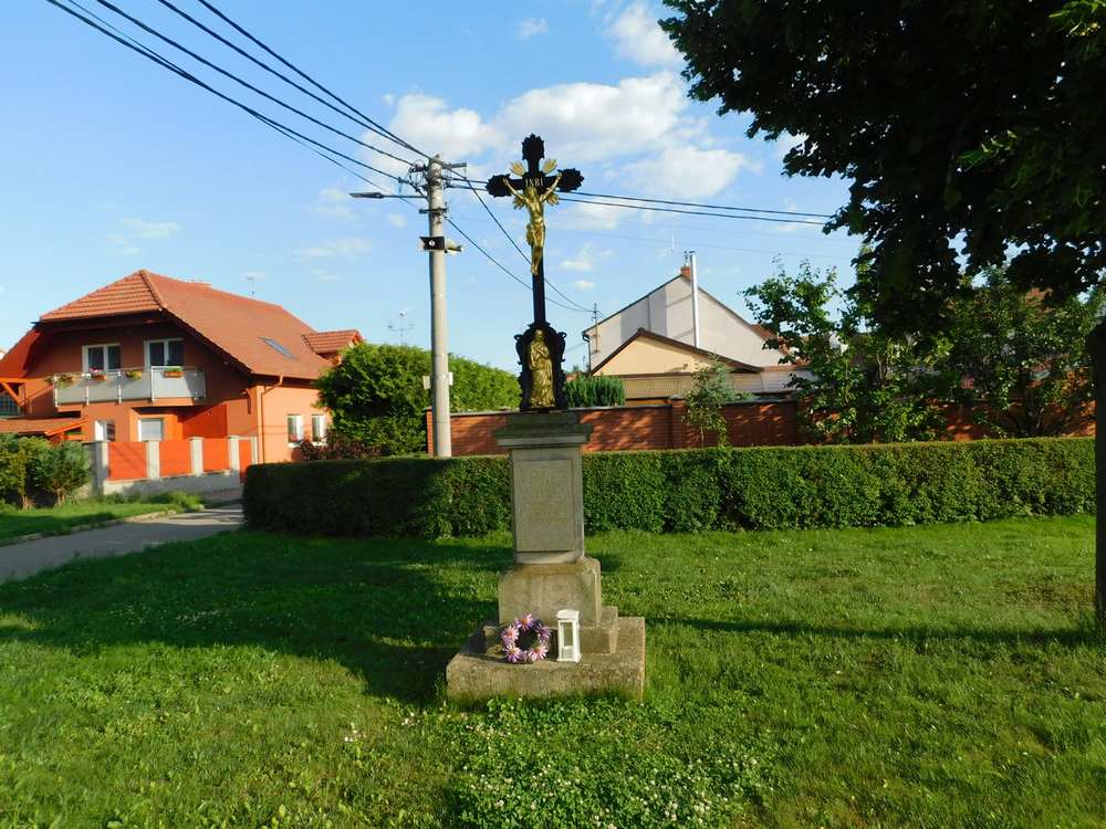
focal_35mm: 24
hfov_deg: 71.6
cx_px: 553
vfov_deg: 56.8
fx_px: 767
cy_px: 414
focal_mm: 4.1
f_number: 3
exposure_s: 1/800
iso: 125
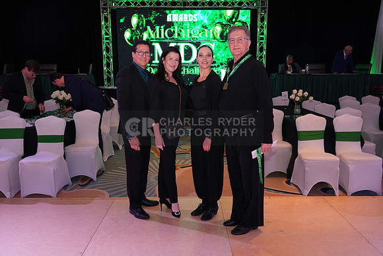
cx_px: 192
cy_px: 128
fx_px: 309
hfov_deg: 63.6
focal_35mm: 29
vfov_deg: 45.0
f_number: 5
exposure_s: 1/250
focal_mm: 29
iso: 2000
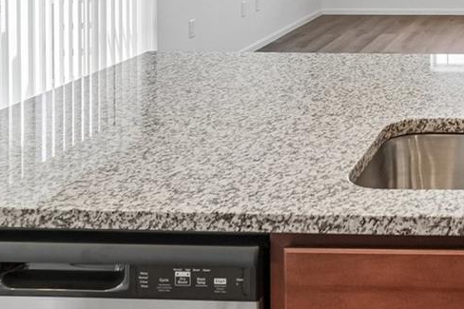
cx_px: 553
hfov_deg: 29.3
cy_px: -106
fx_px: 760
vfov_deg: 20.7
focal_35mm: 59
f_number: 8
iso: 160
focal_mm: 12
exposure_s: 1/30
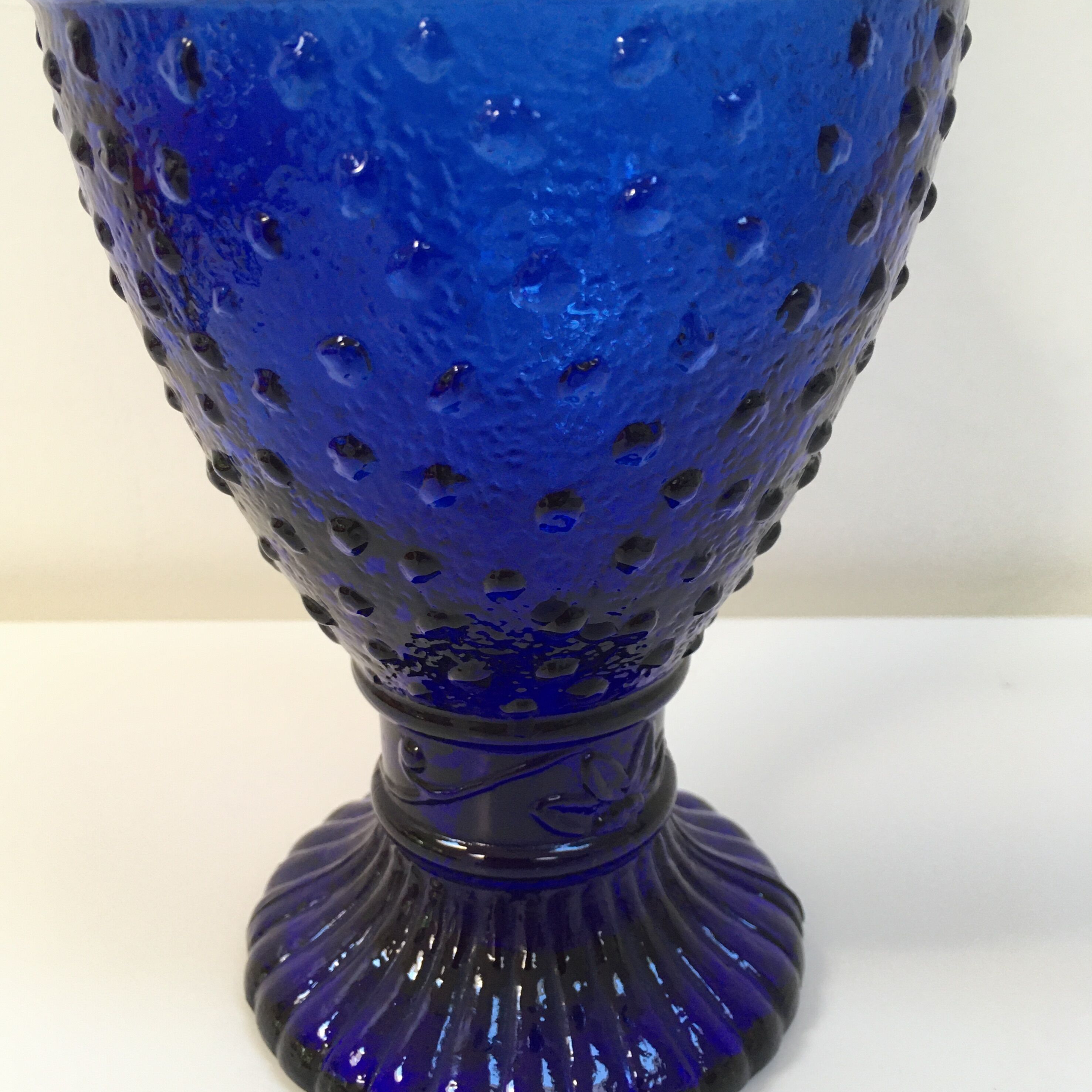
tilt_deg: -24.8
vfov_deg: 47.2
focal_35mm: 35
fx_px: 1249
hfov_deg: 47.2
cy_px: 581
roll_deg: +1.0
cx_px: 547
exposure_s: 1/33
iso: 125
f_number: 2.2
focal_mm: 4.15
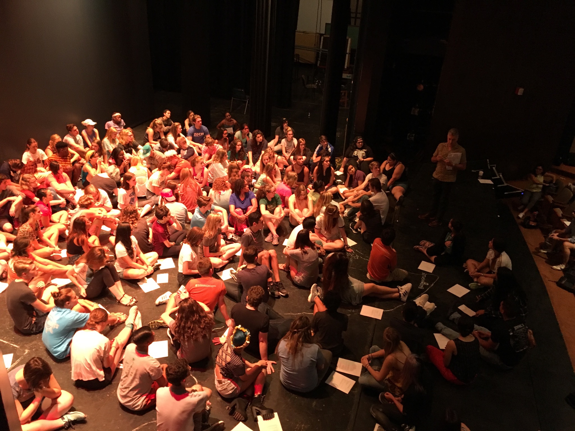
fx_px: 482
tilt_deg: -26.1
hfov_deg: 61.7
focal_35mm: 29
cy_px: 216
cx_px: 288
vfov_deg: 48.2
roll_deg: -2.9
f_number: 2.2
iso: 200
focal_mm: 4.15
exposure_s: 1/30
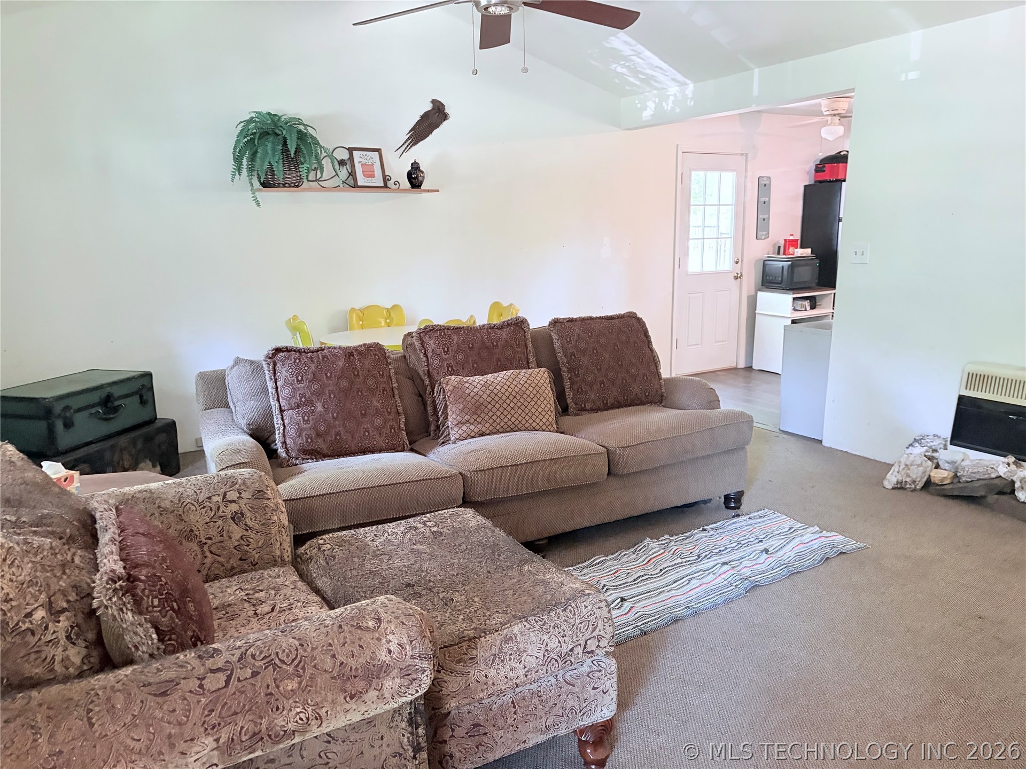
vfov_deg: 53.1
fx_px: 771
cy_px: 384
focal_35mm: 26
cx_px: 513
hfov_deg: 67.3
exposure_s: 1/38
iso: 640
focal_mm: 5.96
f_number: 1.6
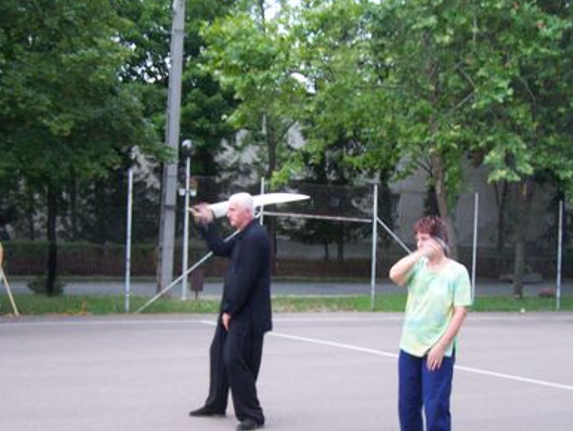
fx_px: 977
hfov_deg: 32.7
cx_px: 270
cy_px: 290
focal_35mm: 59
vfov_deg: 24.7
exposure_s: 1/8
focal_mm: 6.3
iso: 160
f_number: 2.8
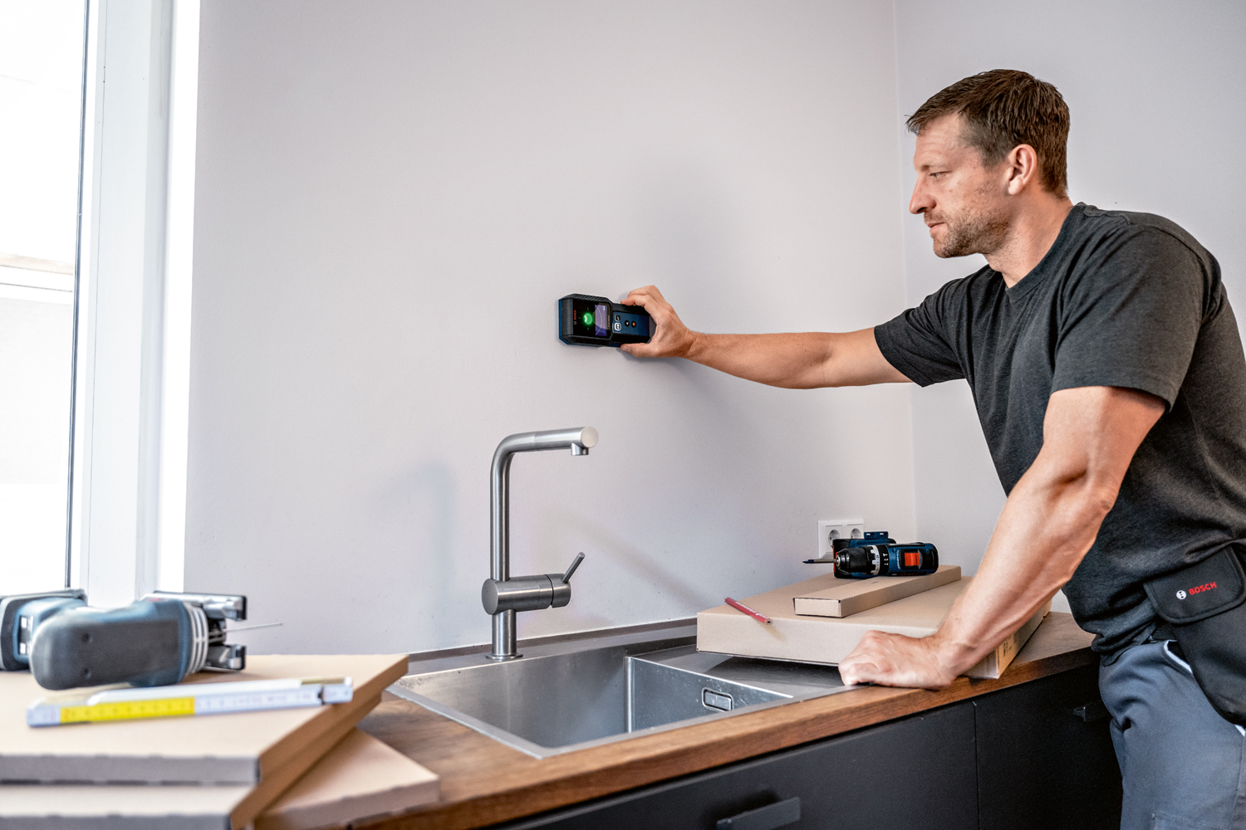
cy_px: 415
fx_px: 917
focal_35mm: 26
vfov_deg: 48.7
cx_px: 623
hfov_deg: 68.4
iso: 1250
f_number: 2.8
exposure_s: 1/60
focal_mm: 26.5
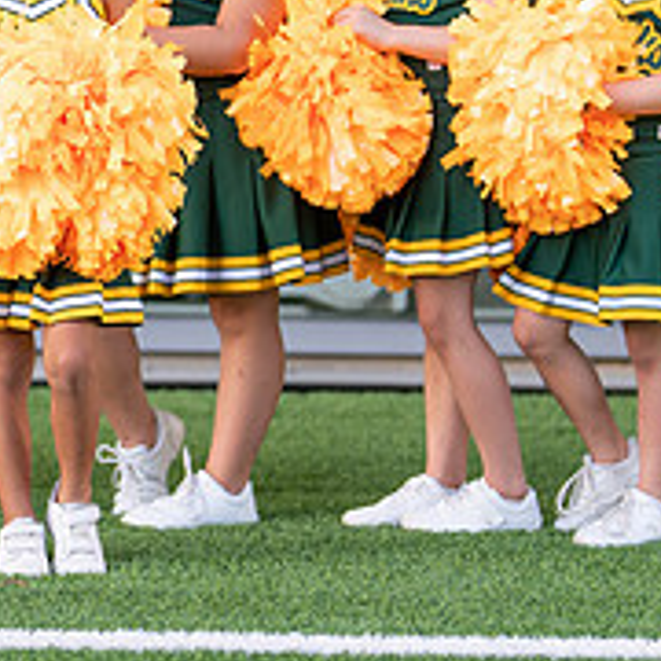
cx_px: 2
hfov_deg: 9.1
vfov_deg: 9.1
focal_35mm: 191
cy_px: 169
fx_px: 4126
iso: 125
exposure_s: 1/500
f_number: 1.2
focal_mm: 50
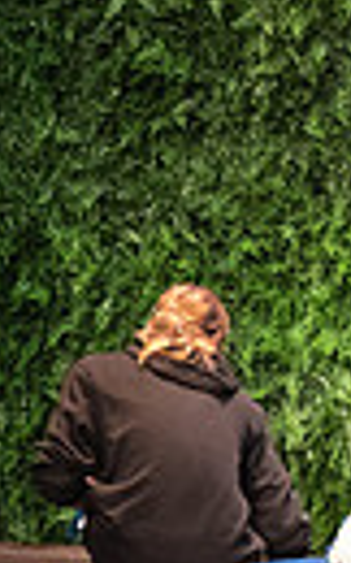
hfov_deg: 1.1
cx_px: 1213
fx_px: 18852
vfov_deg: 1.7
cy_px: 433
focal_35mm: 1229
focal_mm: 270
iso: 8000
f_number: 6.3
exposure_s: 1/160
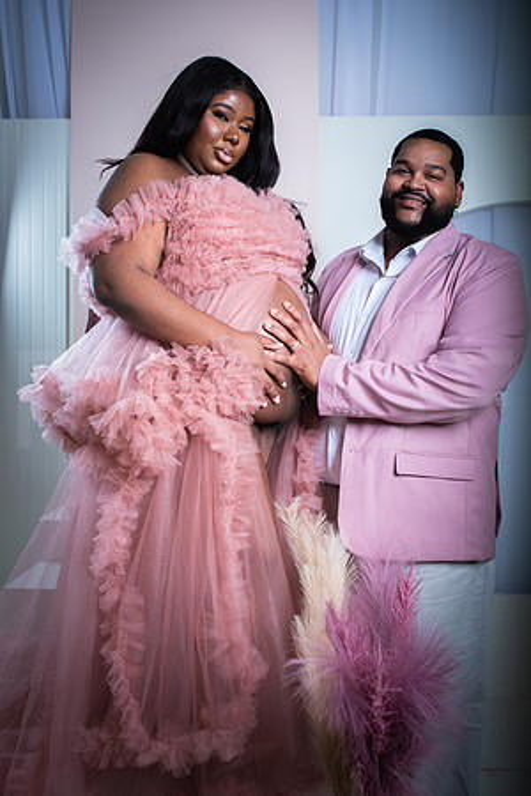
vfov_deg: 54.4
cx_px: 266
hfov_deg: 37.9
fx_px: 774
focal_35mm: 35
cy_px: 398
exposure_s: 1/250
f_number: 4
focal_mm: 35
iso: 200
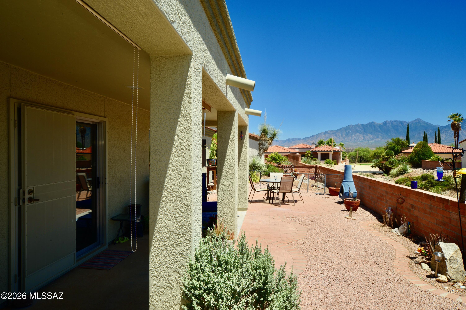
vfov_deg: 53.1
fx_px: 311
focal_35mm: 24
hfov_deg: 73.7
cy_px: 155
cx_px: 233
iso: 125
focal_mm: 24
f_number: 22
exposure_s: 1/60
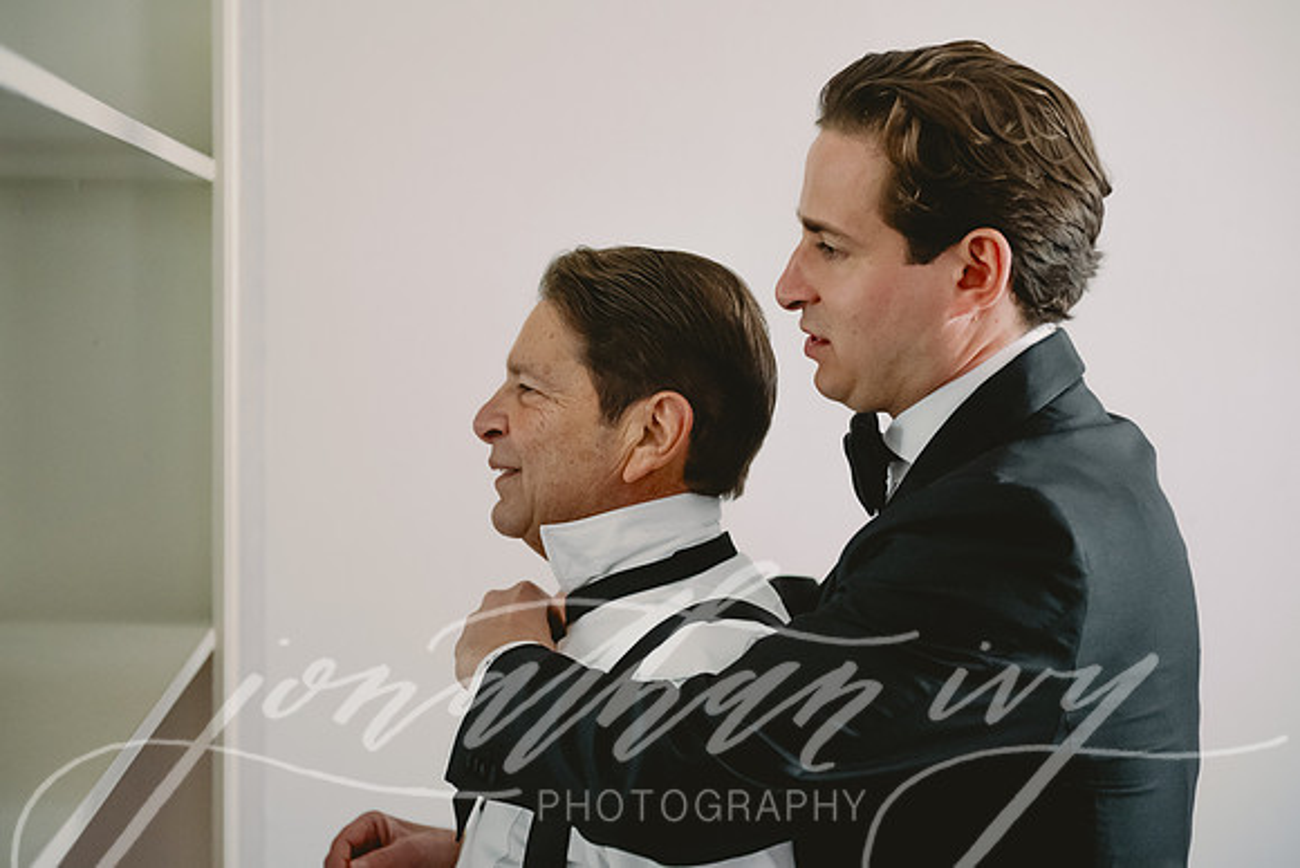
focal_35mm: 69
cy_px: 412
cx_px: 618
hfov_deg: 29.1
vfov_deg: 19.7
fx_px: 2502
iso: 3200
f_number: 2.8
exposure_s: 1/160
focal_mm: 66
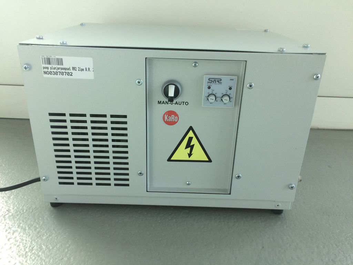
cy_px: 132
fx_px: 296
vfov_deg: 48.2
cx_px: 176
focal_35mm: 29
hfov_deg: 61.7
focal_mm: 4.15
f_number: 2.2
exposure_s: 1/100
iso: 64
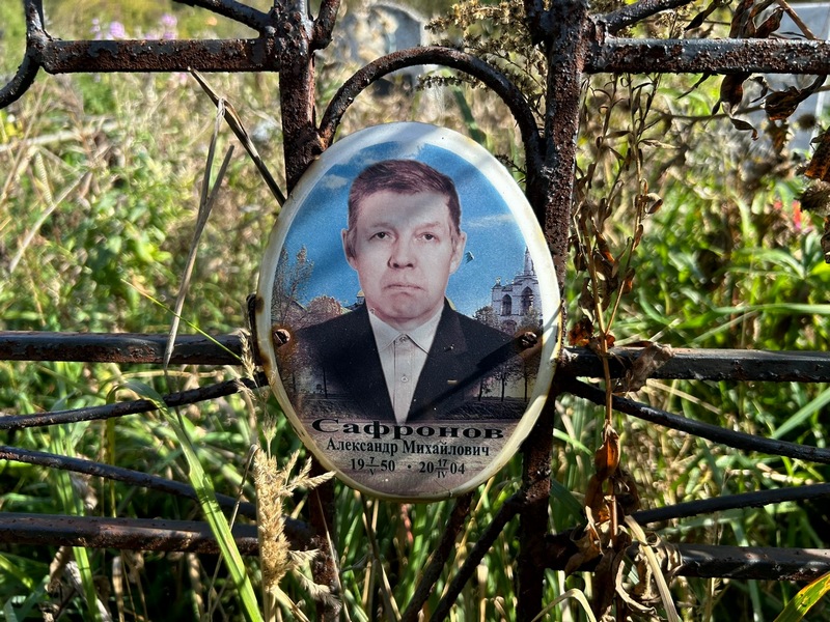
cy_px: 311
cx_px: 415
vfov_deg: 53.1
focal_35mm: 26
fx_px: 623
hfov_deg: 67.3
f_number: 1.5
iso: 50
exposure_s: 1/1147
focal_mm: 5.7
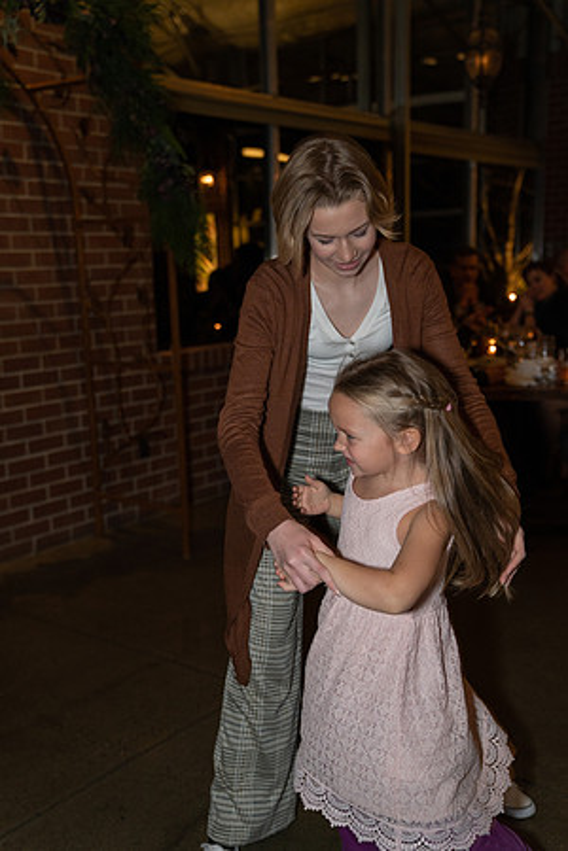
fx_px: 947
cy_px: 426
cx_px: 284
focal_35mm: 40
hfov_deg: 33.4
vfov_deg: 48.5
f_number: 2.8
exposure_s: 1/125
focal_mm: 40
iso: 1600
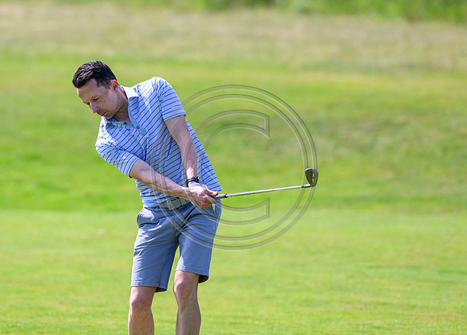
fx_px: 7330
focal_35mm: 552
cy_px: 115
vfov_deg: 2.6
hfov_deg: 3.6
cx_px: 162
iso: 500
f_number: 4
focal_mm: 400
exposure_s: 1/3200
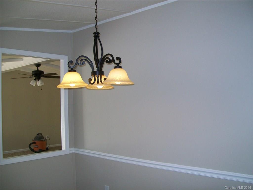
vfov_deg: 39.7
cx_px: 126
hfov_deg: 51.4
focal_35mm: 36
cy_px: 95
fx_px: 263
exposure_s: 1/60
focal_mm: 6
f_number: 2.7
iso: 64
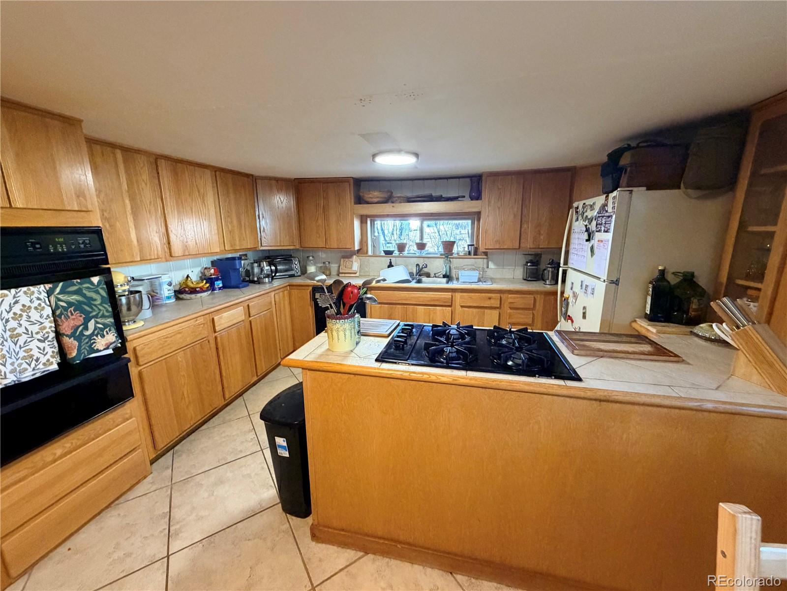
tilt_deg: -11.7
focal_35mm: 14
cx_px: 394
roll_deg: +1.8
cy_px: 296
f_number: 2.2
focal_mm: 2.22
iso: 500
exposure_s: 1/60
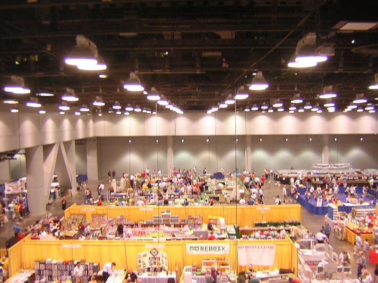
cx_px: 189
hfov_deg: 51.4
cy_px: 142
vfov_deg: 39.7
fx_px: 393
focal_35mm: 36
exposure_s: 1/7.2
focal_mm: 4.7
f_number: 2.6
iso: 100
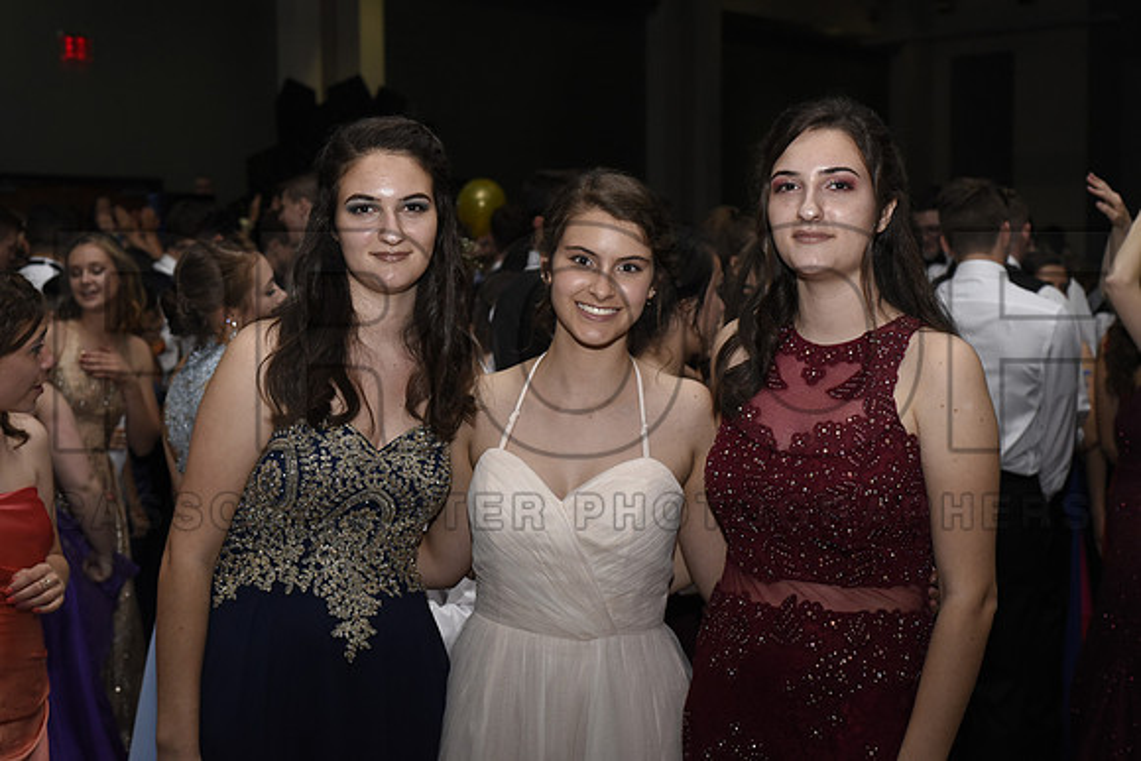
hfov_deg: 39.6
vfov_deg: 27.0
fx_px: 1585
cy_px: 380
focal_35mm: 50
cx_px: 570
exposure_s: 1/200
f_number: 5
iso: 2500
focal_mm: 50
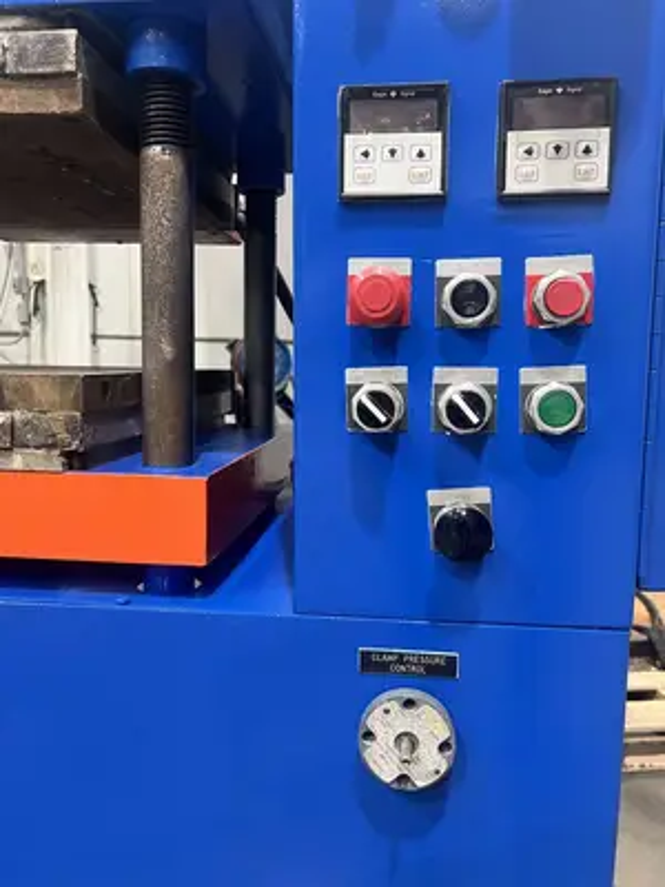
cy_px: 444
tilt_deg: -8.5
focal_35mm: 26
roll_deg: -2.0
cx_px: 332
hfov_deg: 53.1
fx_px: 666
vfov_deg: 67.3
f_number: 1.5
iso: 200
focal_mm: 5.7
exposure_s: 1/60
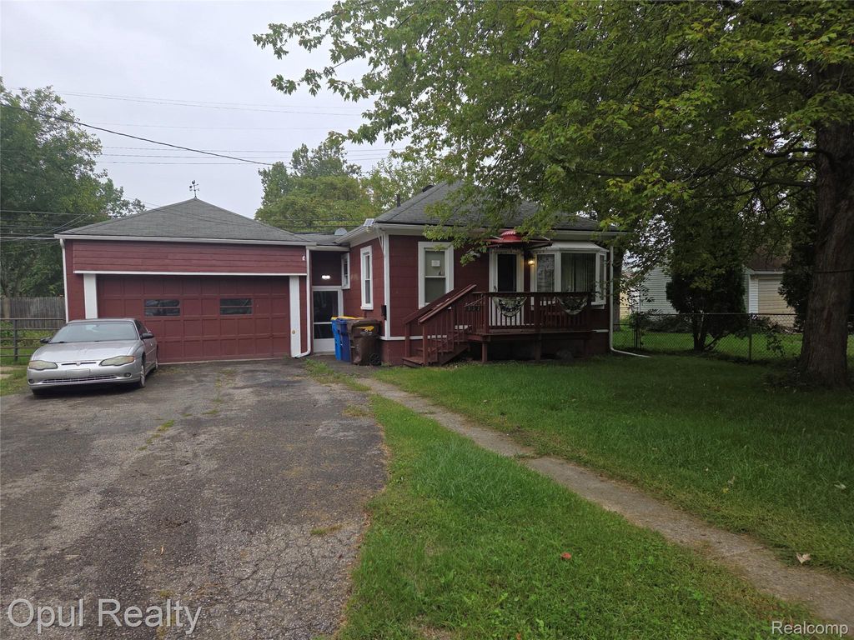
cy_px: 320
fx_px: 567
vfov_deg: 58.9
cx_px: 427
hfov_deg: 73.9
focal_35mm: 23
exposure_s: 1/955
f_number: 1.8
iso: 25
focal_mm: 5.4
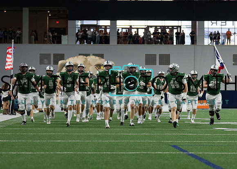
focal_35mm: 165
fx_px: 1110
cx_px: 117
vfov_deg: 8.7
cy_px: 92
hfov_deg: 12.2
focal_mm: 86
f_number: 2.8
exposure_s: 1/1250
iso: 3200
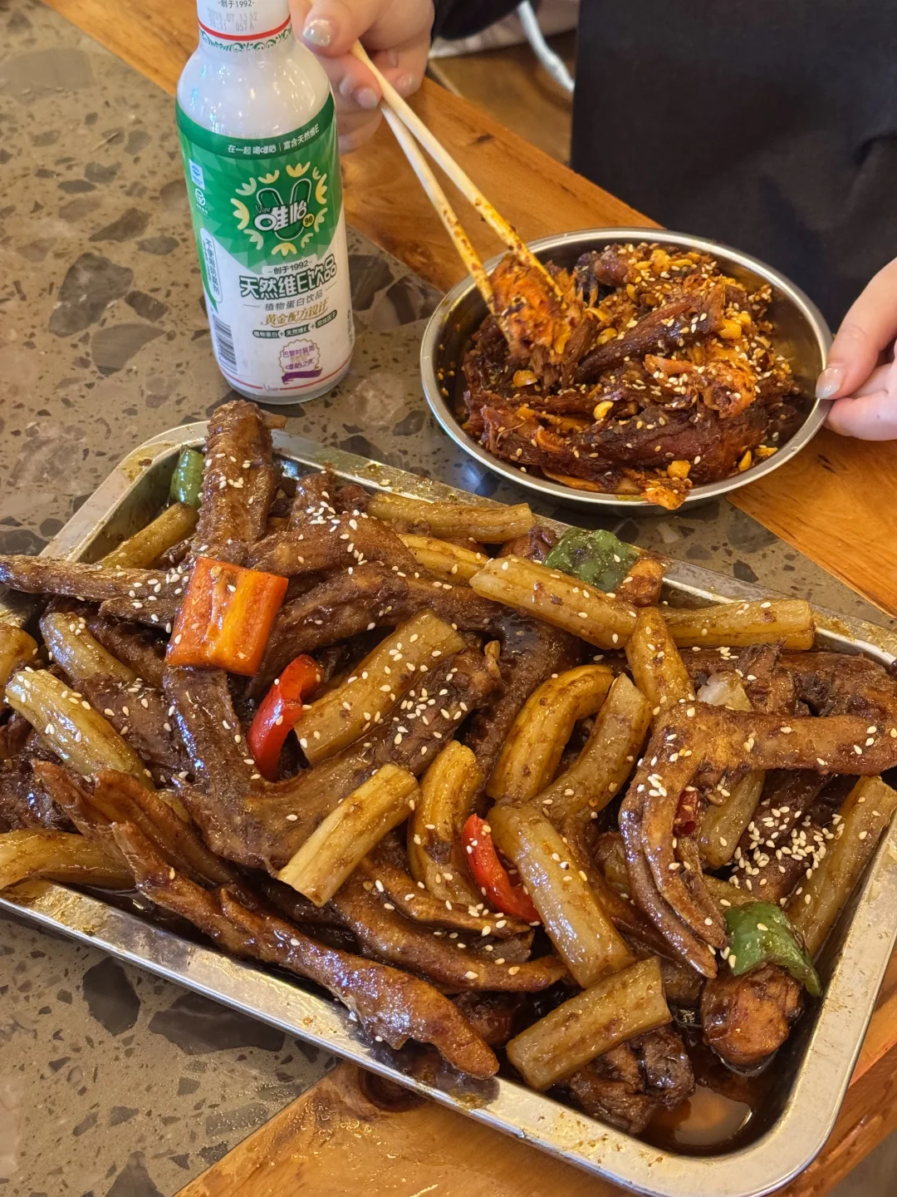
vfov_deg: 39.7
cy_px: 598
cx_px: 448
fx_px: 1658
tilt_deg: -48.6
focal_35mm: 48
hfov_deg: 30.3
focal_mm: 6.76
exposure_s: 1/33
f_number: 1.78
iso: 400
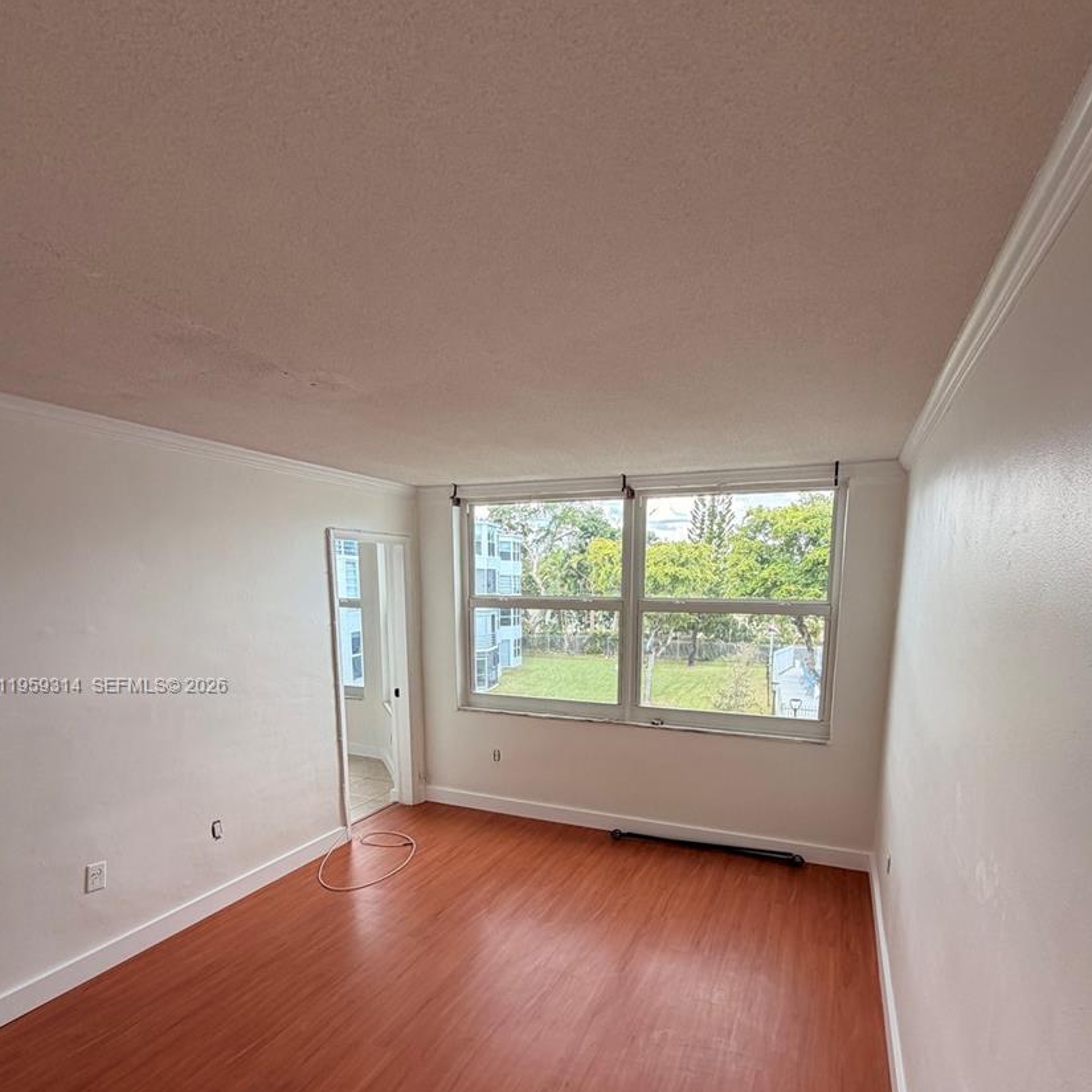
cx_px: 577
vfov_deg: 79.1
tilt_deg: -9.7
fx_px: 642
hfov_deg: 80.6
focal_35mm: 18
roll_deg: -0.3
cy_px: 687
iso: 125
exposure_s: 1/121
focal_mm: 2.22
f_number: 2.2
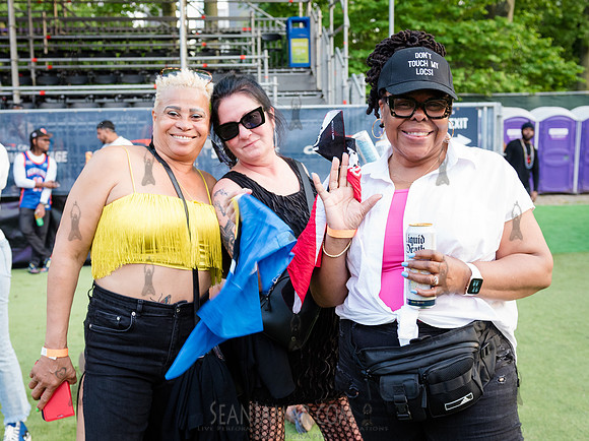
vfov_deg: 32.8
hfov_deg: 42.9
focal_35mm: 44
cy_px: 226
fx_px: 749
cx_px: 271
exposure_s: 1/125
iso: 1000
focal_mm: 32
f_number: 3.5
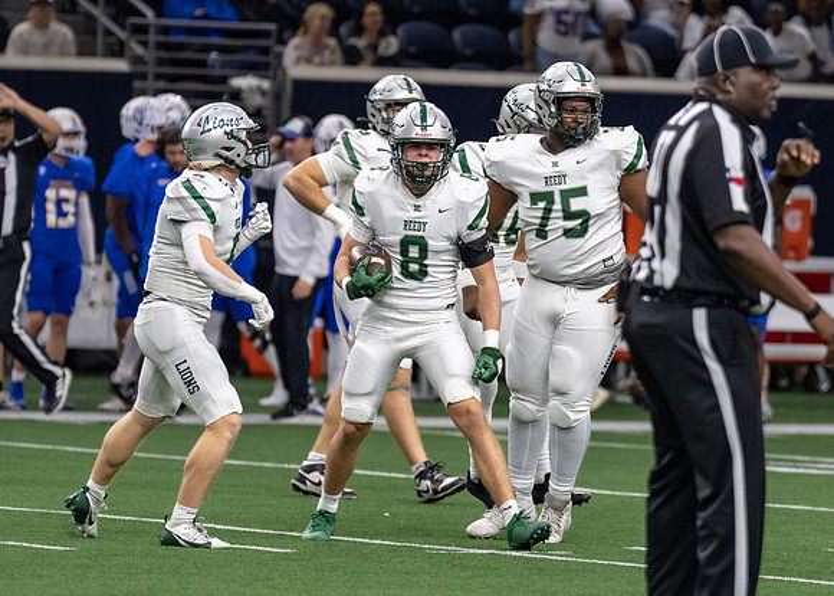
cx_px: 428
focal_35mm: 424
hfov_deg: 4.8
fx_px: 10038
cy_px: 336
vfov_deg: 3.4
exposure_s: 1/1000
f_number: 2.8
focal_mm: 200
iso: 1000
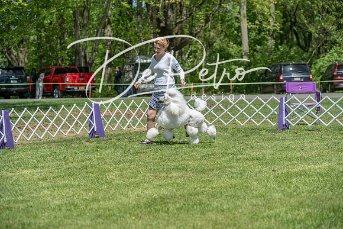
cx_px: 172
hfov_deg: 18.6
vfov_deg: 12.5
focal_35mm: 110
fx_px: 1048
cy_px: 114
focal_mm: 110
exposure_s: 1/1000
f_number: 5
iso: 200
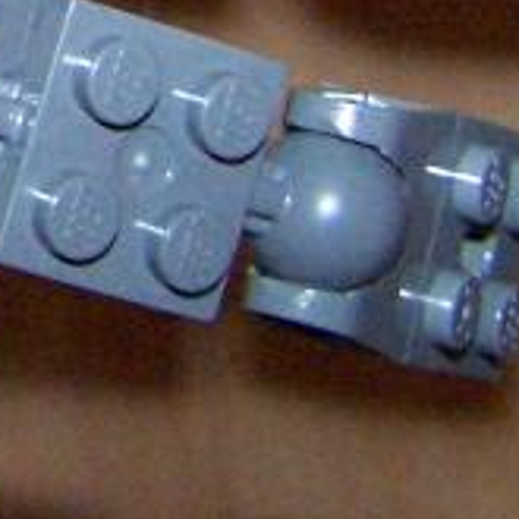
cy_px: -528
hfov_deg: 8.0
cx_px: -550
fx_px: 3528
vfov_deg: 8.0
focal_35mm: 208
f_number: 3.2
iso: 400
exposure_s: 1/45
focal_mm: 6.3
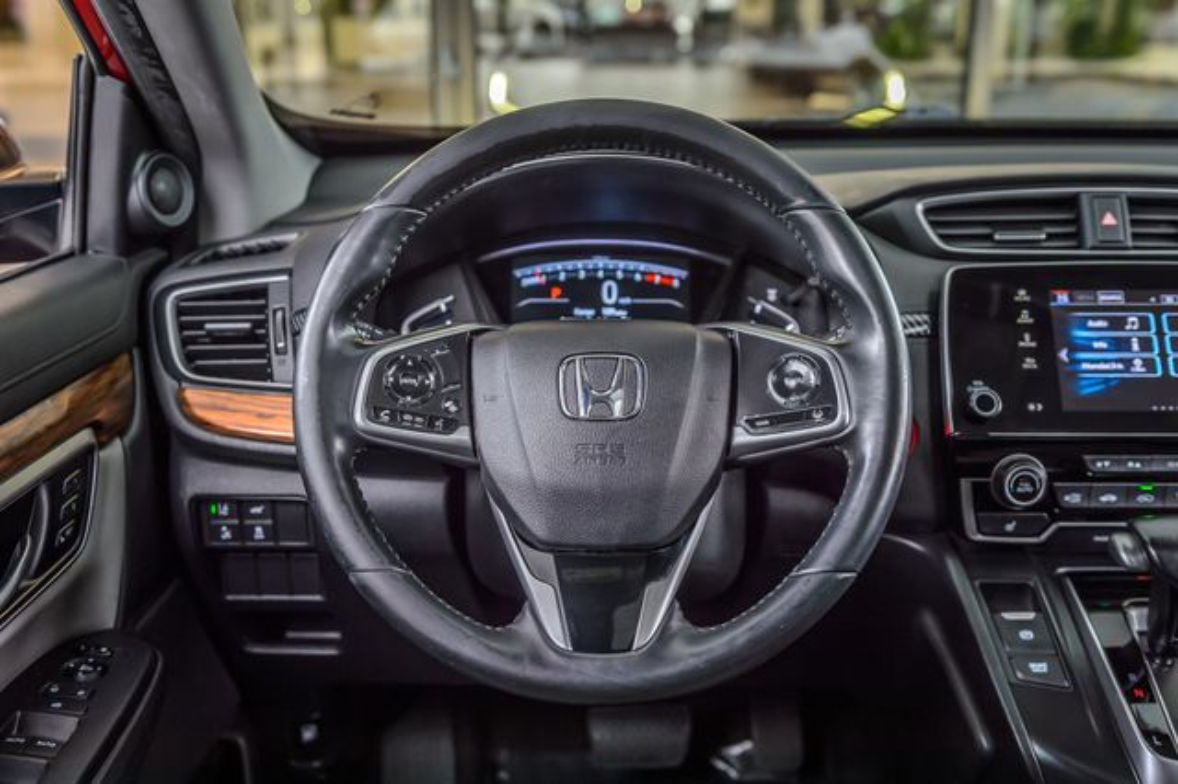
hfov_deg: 49.4
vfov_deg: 34.1
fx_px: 1280
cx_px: 589
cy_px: 392
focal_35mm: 39
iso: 400
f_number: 4
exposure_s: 1/80
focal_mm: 38
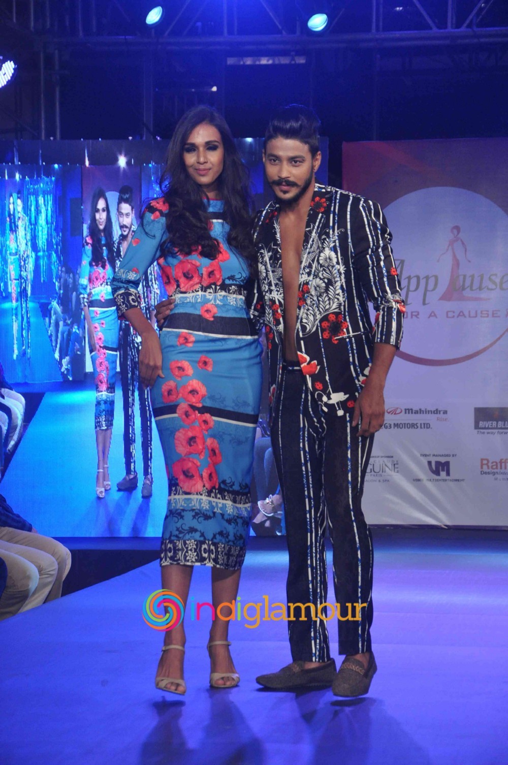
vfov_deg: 16.1
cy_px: 382
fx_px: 2706
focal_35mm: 128
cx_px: 254
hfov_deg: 10.7
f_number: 8
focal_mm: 85
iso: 1250
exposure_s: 1/160
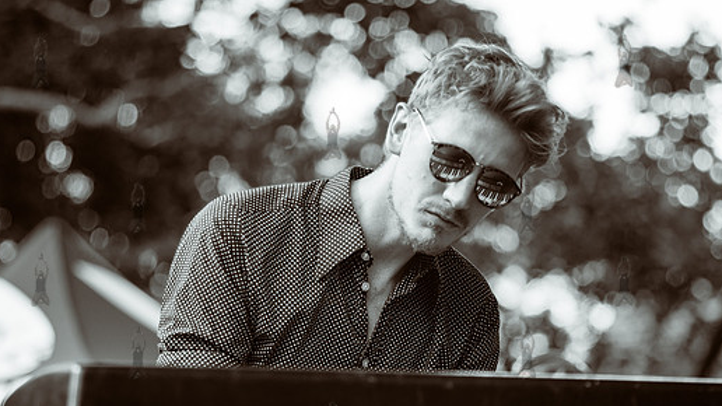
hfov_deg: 14.5
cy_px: 268
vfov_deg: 8.2
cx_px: 373
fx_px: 2833
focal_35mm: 148
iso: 200
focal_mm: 105
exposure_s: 1/640
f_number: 2.8
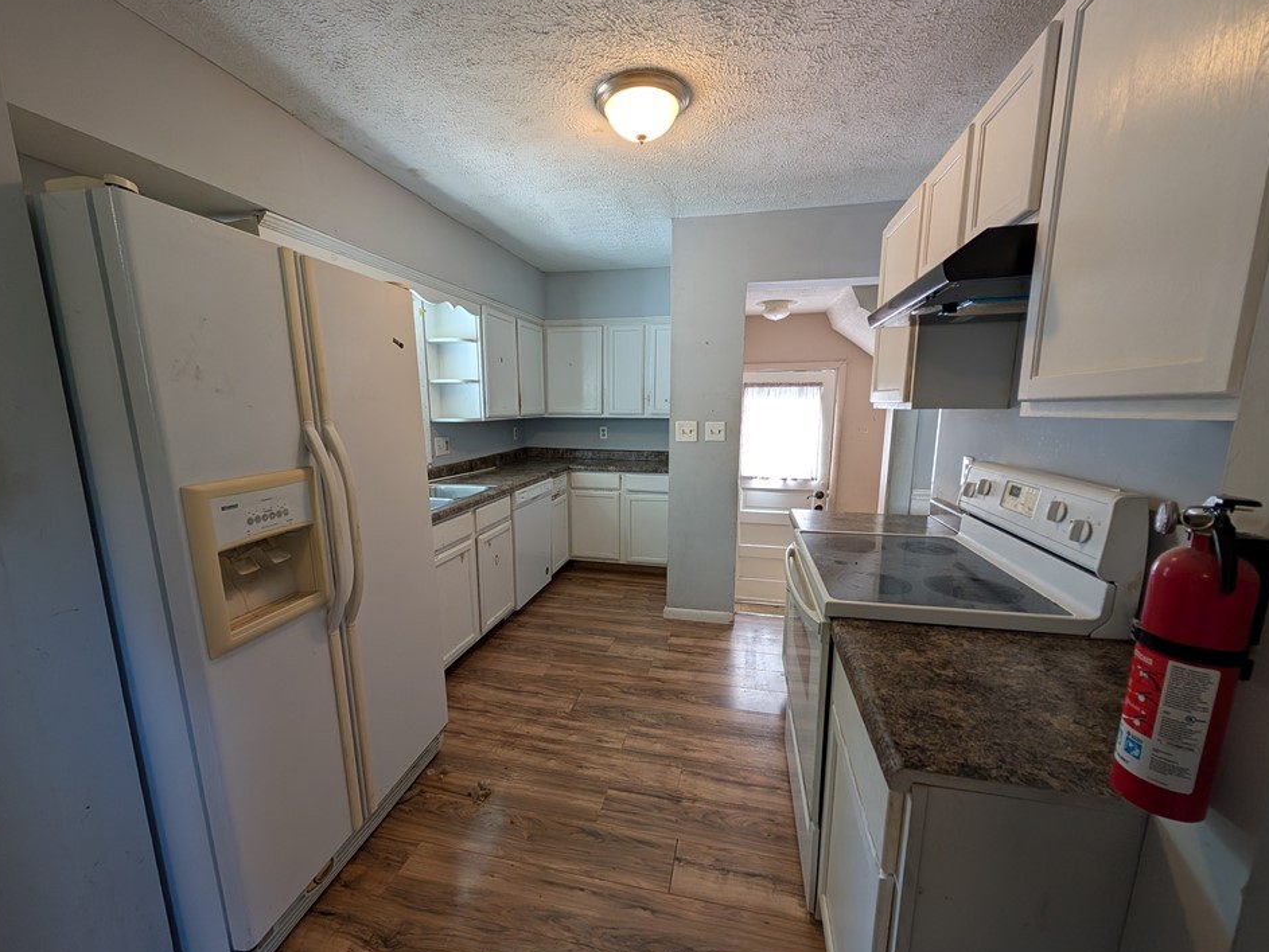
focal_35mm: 13
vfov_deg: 89.9
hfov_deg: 106.2
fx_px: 477
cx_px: 629
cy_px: 496
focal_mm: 2.02
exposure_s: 1/120
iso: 144
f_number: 1.7
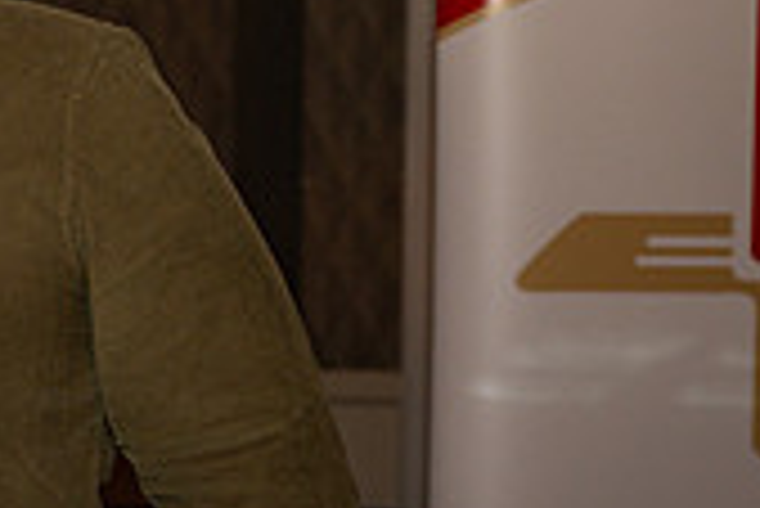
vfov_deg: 8.9
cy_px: 214
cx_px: -400
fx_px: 3254
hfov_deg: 12.6
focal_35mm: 154
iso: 500
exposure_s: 1/125
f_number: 4
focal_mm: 45
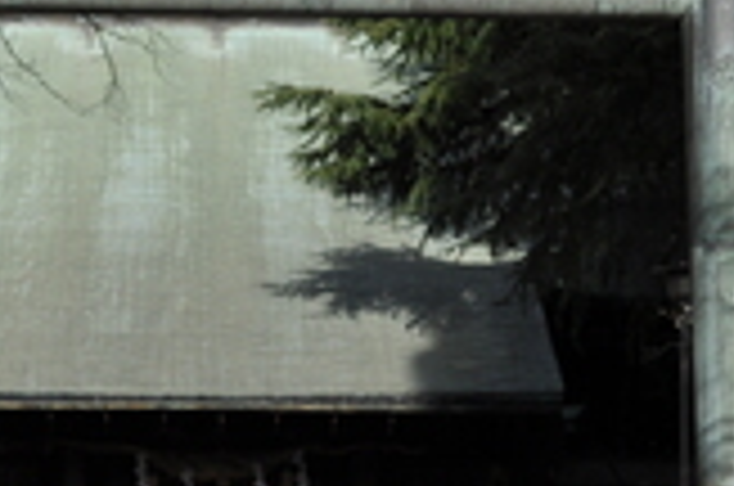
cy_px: 277
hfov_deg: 10.9
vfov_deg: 7.2
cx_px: 302
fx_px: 3846
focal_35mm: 189
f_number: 5.6
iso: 200
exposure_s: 1/500
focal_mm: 32
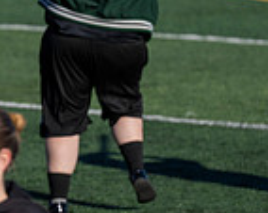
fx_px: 5470
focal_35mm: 691
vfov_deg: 2.2
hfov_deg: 2.8
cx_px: -193
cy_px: -18
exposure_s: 1/2000
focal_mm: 180
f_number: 4
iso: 160
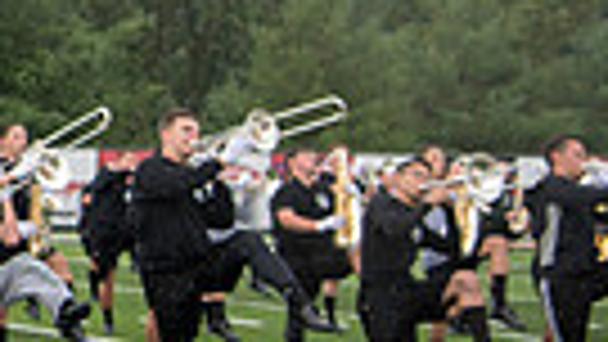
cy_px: 61
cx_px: -640
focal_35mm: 171
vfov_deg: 7.1
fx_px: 2757
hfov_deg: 11.3
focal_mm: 38
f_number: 4
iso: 400
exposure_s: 1/640
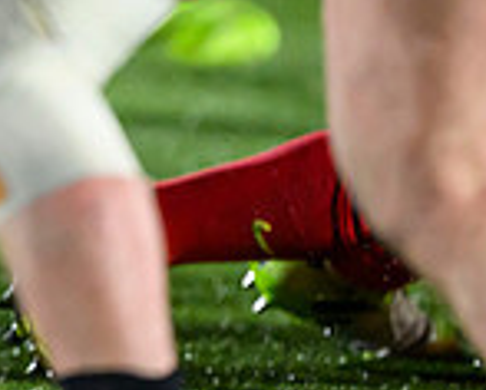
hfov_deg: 1.0
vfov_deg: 0.8
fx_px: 27941
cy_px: -127
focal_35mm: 1940
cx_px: -441
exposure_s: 1/1600
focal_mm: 400
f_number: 3.2
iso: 4000
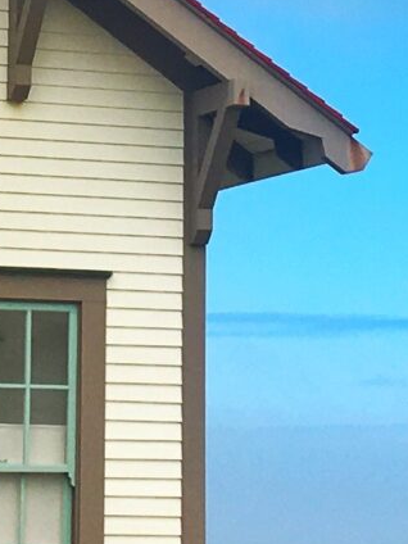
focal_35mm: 175
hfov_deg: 8.5
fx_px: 2750
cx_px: 124
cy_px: -178
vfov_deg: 11.0
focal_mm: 4.15
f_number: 2.2
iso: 25
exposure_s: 1/2331
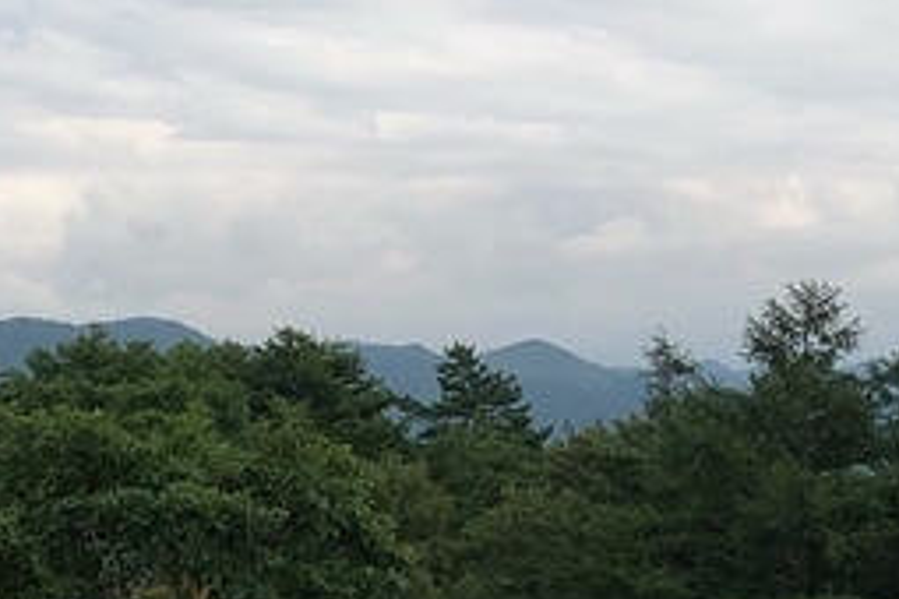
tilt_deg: +6.5
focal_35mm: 137
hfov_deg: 14.8
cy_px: 201
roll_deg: +1.1
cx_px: 860
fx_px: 3421
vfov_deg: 10.0
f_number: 1.8
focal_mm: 3.99
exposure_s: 1/3003
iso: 20
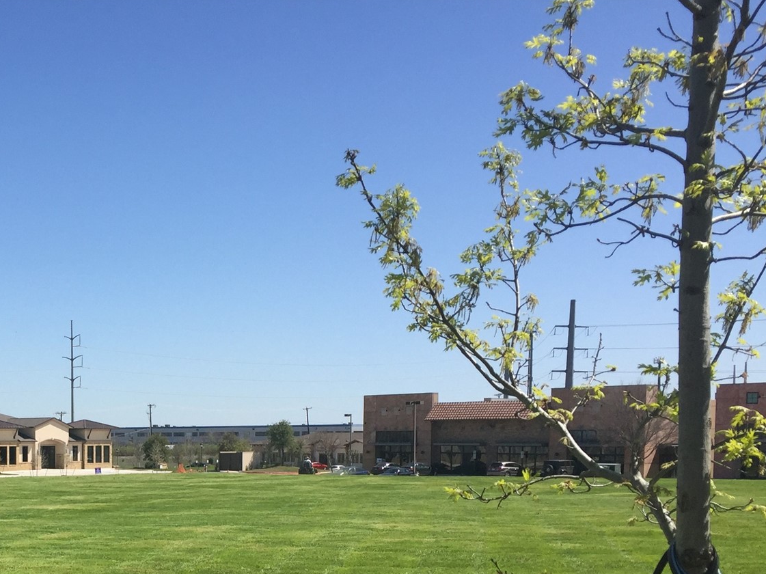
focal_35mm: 53
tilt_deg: -2.7
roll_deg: -1.3
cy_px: 522
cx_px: 72
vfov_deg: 26.5
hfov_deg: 34.1
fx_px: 1172
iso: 32
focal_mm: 4.15
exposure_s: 1/2198
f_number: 2.2
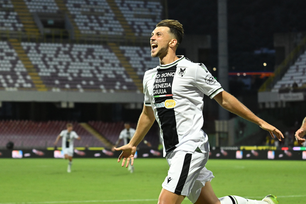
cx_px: 153
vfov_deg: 9.1
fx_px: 1275
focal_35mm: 150
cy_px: 102
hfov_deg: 13.7
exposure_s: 1/1000
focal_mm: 100
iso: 4000
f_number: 5
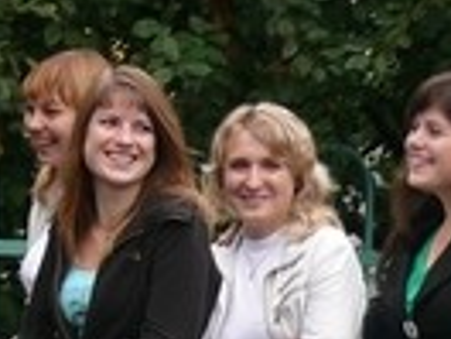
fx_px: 5316
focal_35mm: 408
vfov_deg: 3.6
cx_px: 263
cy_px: 325
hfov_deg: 4.9
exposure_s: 1/125
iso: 100
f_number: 3.6
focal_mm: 14.6
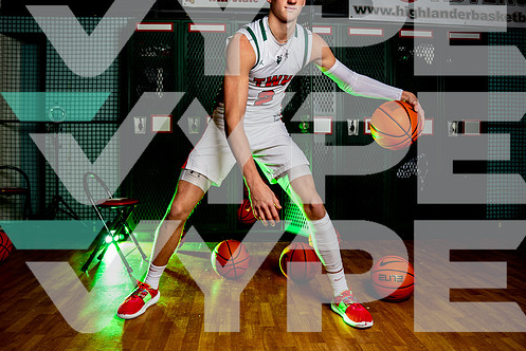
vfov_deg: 46.3
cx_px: 270
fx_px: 409
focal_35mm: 28
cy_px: 149
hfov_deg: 65.4
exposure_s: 1/200
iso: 200
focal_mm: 24
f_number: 5
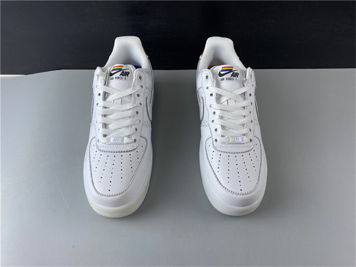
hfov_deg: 67.3
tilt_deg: -49.3
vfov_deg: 53.1
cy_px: 134
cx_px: 178
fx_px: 267
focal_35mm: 26
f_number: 1.8
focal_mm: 4.25
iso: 50
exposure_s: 1/100
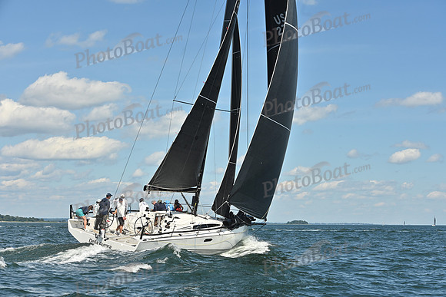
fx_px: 929
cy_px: 148
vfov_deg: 18.2
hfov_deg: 27.0
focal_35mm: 75
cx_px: 223
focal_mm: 75
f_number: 8
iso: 250
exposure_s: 1/1250
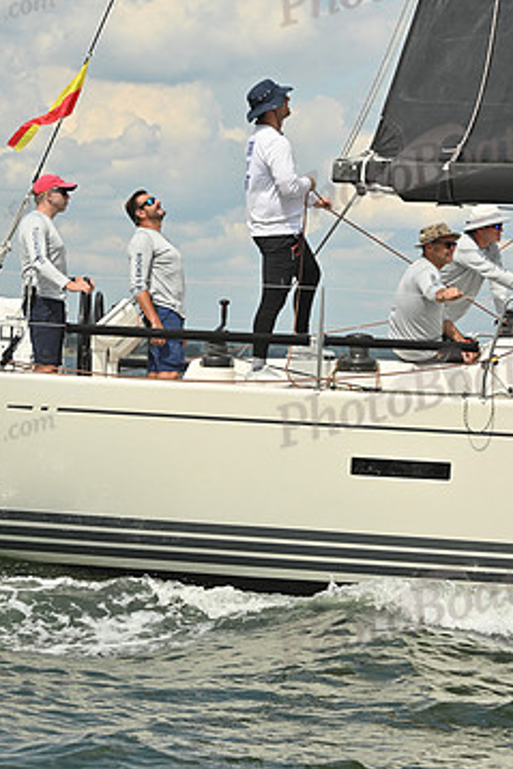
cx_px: 166
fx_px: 3630
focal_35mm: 170
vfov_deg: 12.1
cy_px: 311
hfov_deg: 8.1
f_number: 9
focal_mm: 105
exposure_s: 1/1600
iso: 320
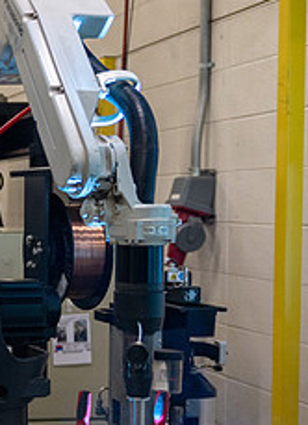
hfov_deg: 17.5
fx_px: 910
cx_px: -142
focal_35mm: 75
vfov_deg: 26.3
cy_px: 230
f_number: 2.8
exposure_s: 1/800
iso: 500
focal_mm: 24
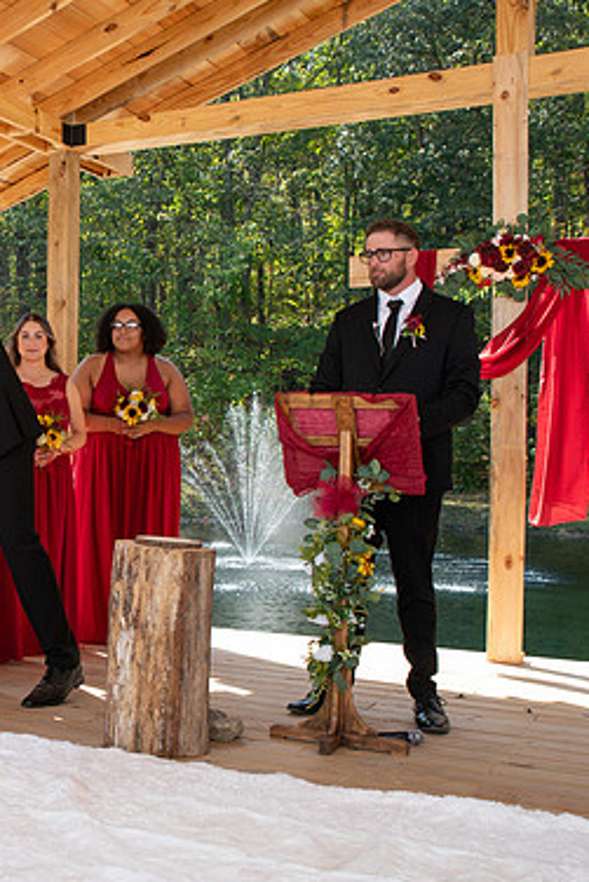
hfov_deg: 26.8
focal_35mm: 47
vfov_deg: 41.9
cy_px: 464
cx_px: -29
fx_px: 1152
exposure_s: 1/200
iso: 320
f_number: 5.6
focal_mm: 26
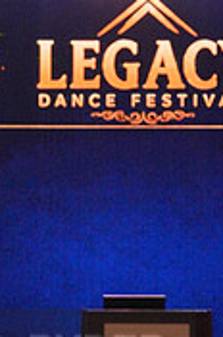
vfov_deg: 5.1
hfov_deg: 3.4
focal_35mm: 402
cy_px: 374
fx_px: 3750
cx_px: -68
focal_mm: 121
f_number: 7.1
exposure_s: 1/500
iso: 6400
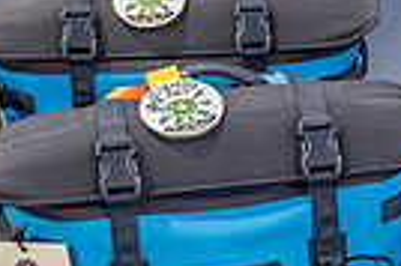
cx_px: 308
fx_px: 1157
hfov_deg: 19.5
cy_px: 327
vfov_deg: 12.8
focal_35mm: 104
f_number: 4
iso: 5000
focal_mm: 24
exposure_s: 1/160
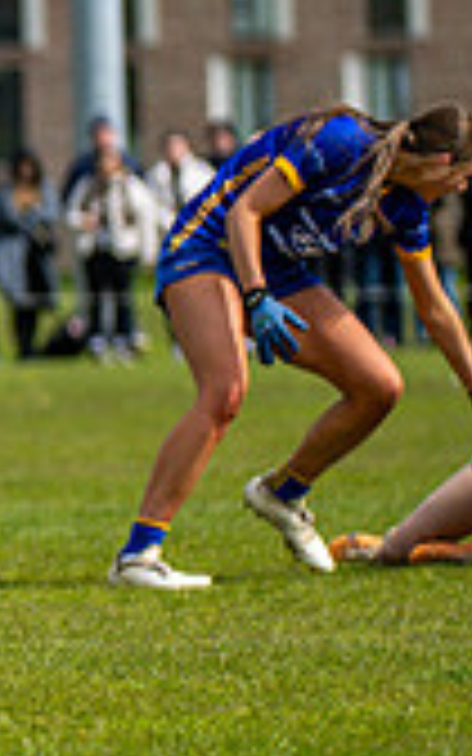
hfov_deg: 2.4
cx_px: -697
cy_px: 164
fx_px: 11196
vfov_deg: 3.9
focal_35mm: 544
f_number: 2.8
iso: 160
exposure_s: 1/6400
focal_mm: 155
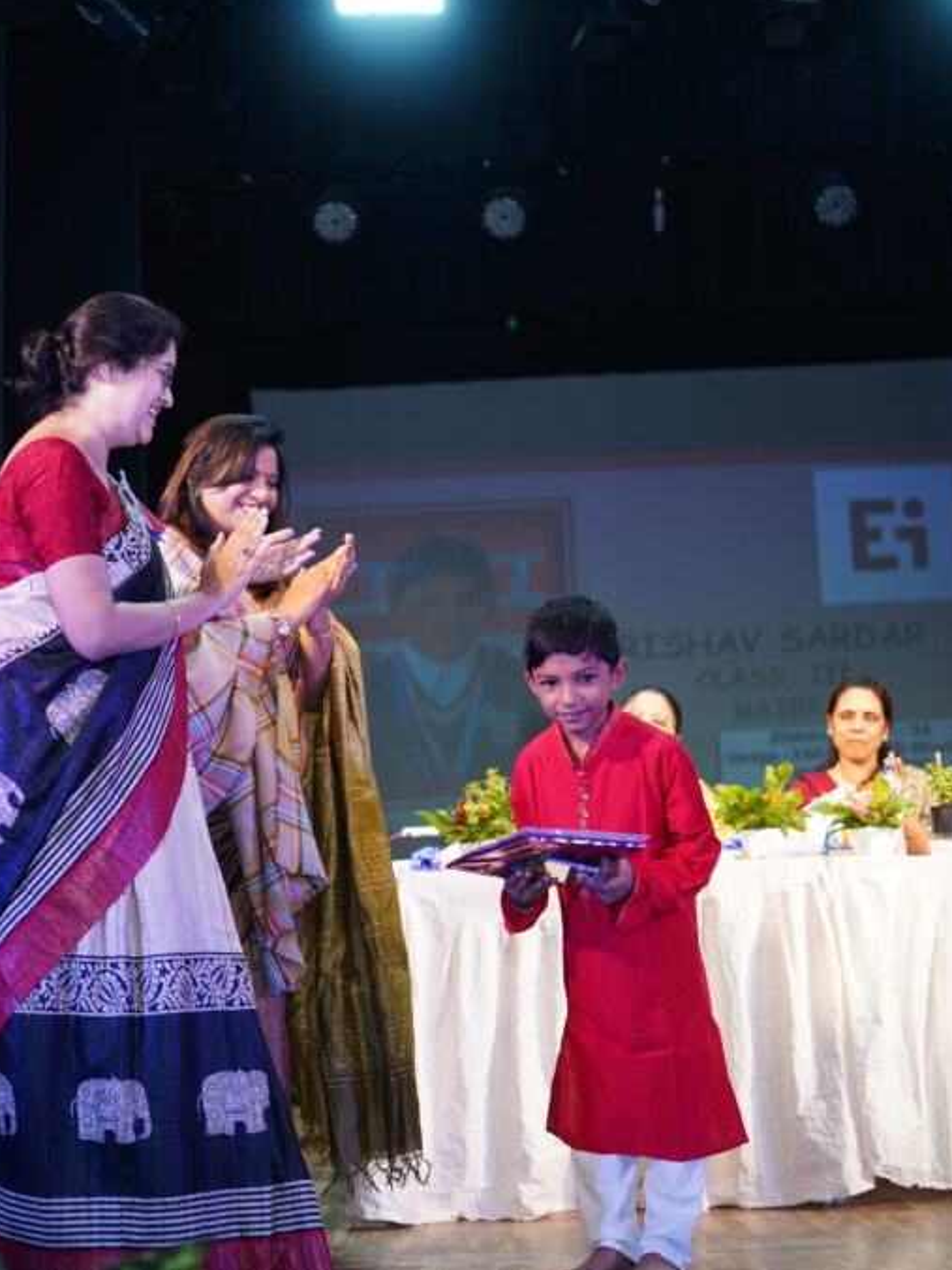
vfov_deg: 37.5
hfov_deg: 28.5
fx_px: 1870
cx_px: 391
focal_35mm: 51
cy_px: 632
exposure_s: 1/200
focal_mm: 35
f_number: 1.8
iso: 160
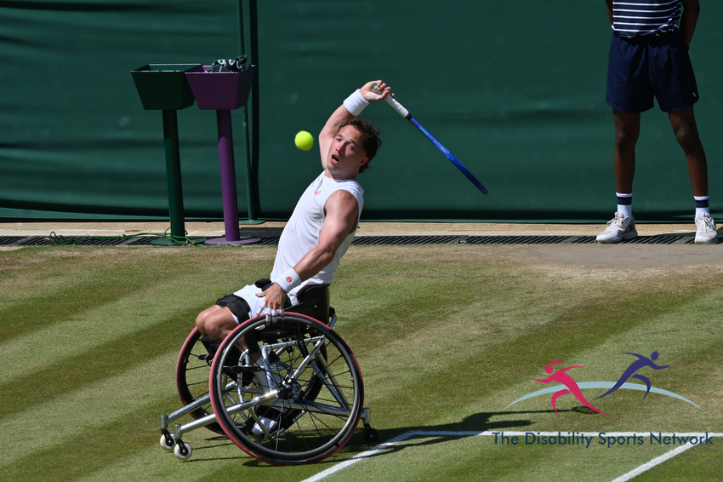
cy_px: 241
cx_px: 362
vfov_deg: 3.3
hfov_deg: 4.9
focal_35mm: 420
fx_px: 8431
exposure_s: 1/1600
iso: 320
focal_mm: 280
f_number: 10
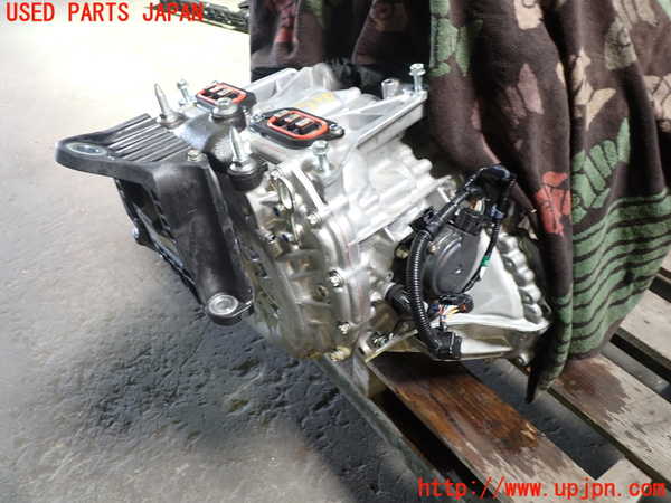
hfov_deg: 60.0
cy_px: 252
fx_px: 582
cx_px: 336
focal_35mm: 30
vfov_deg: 46.8
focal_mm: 5.4
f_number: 2.3
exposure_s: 1/30
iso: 200
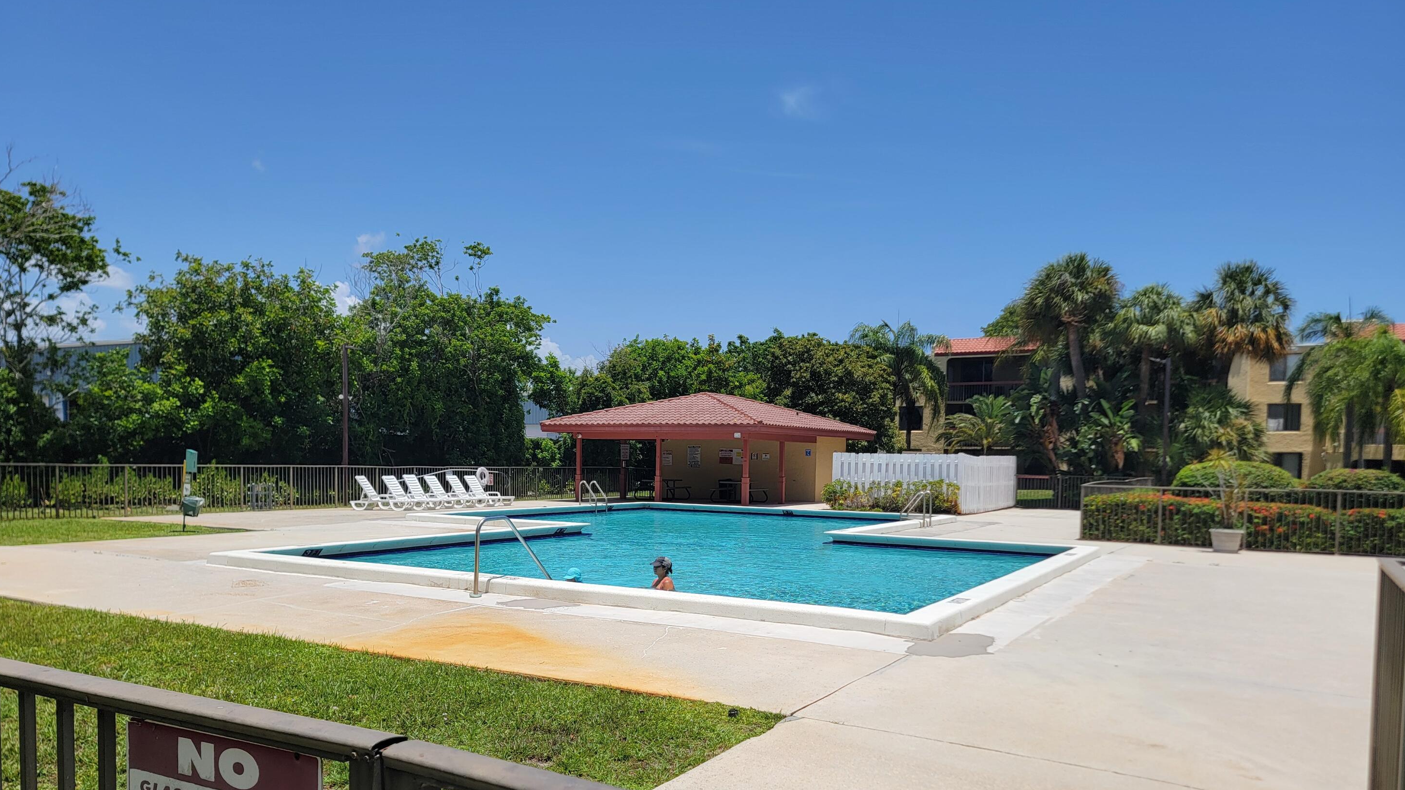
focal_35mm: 27
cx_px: 704
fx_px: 1006
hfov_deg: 69.9
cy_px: 500
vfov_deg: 42.5
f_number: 1.8
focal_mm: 6.7
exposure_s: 1/1593
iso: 16
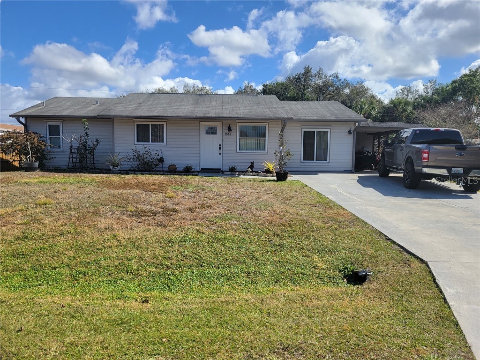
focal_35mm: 26
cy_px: 180
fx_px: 361
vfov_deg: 53.1
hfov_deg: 67.3
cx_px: 240
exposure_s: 1/2730
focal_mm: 5.4
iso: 40
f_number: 1.8
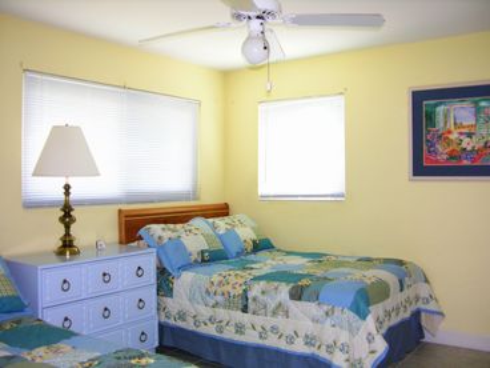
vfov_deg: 40.7
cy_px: 184
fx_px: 495
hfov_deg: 52.6
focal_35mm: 35
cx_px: 245
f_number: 2.8
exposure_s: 1/30
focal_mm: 8.9
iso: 100
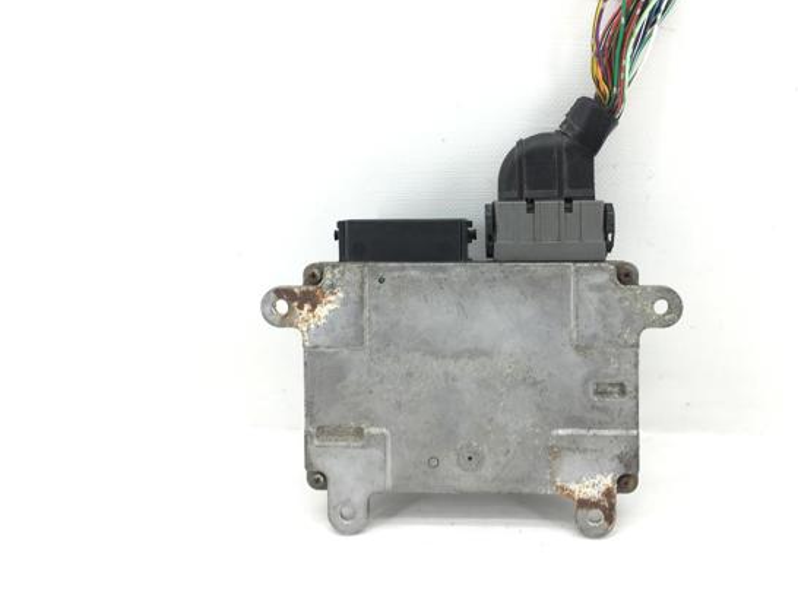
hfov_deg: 53.8
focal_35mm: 34
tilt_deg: -14.9
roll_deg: +1.6
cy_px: 249
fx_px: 783
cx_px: 456
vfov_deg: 41.6
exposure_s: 1/100
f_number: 2.2
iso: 32
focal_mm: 4.15
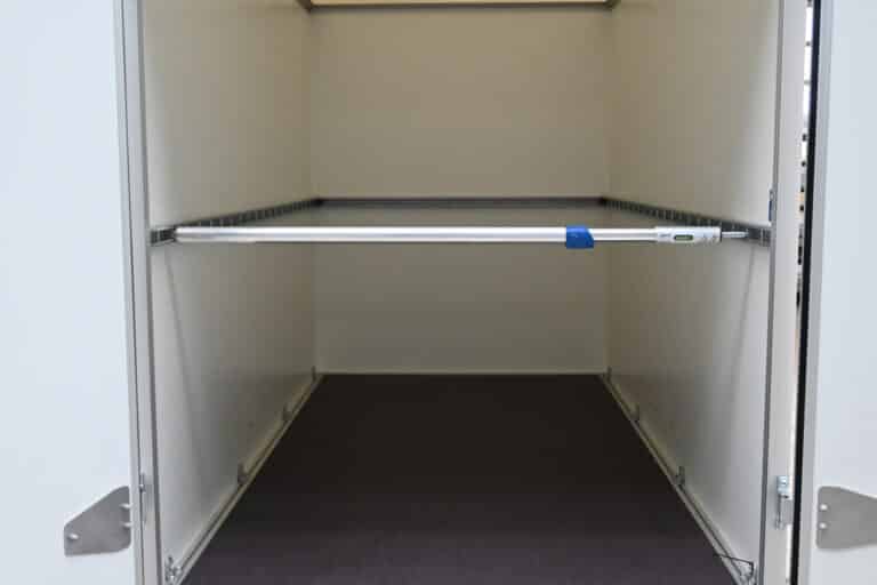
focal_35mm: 41
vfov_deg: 32.4
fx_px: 1005
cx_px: 438
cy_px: 292
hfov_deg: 47.2
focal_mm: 27.5
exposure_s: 1/80
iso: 3200
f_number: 4.5
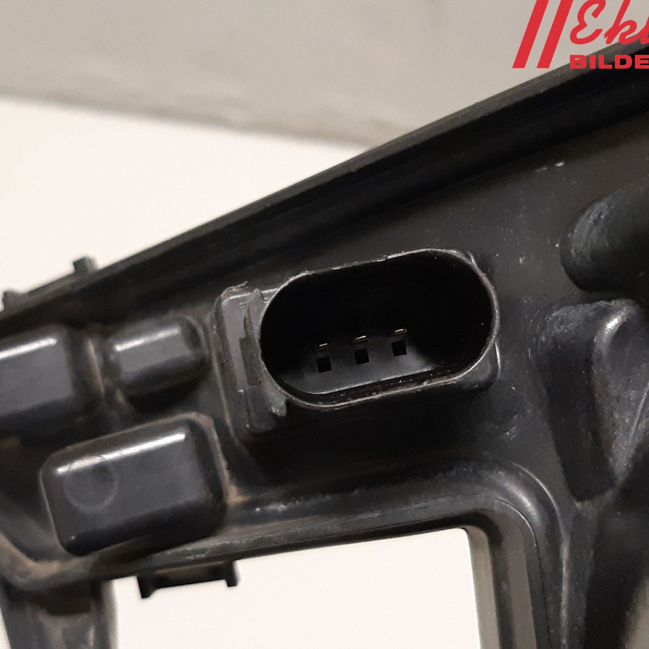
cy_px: 324
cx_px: 337
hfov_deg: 52.5
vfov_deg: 52.5
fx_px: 658
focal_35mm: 31
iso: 320
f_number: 1.7
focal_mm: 3.93
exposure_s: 1/50
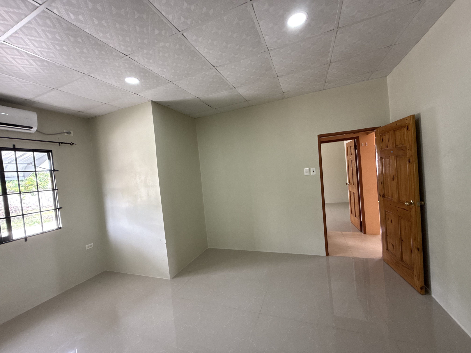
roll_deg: +5.5
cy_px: 176
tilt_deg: -0.2
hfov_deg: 102.1
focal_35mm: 14
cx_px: 236
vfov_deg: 85.7
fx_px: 190
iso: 200
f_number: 2.2
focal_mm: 2.22
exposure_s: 1/99
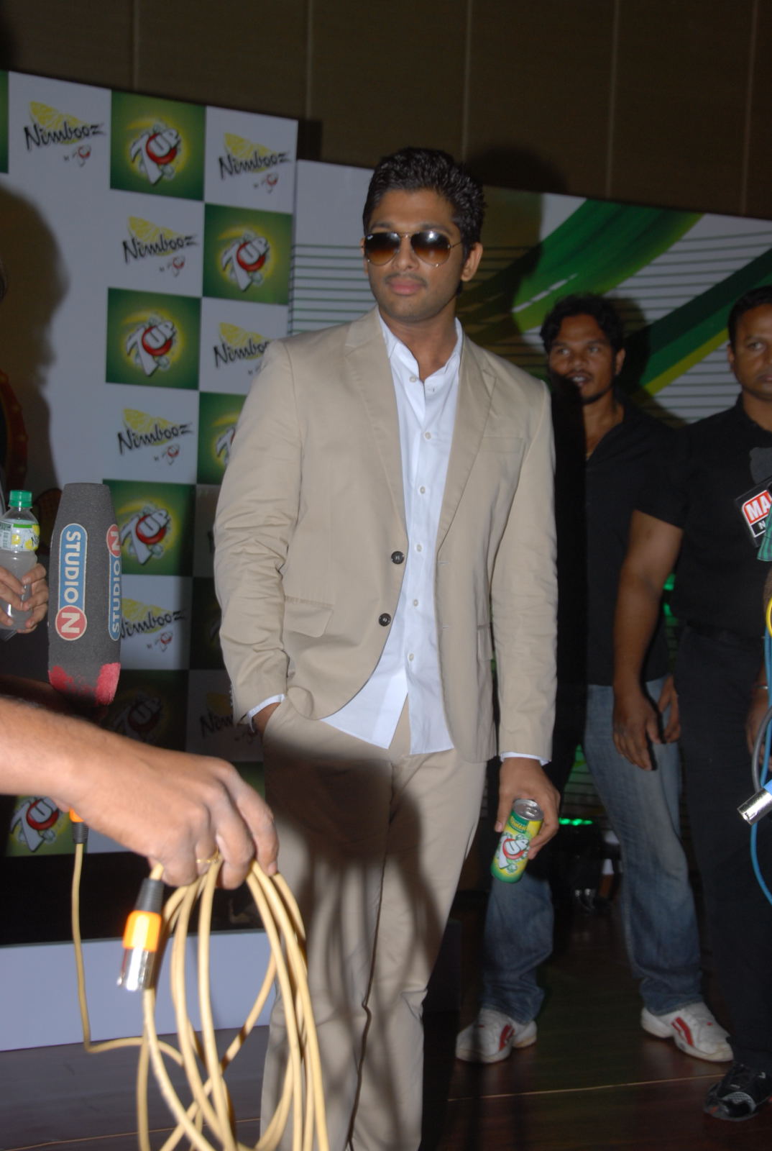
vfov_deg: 36.8
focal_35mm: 54
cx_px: 386
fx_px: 1729
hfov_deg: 25.2
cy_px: 576
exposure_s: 1/125
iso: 250
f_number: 7.1
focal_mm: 36
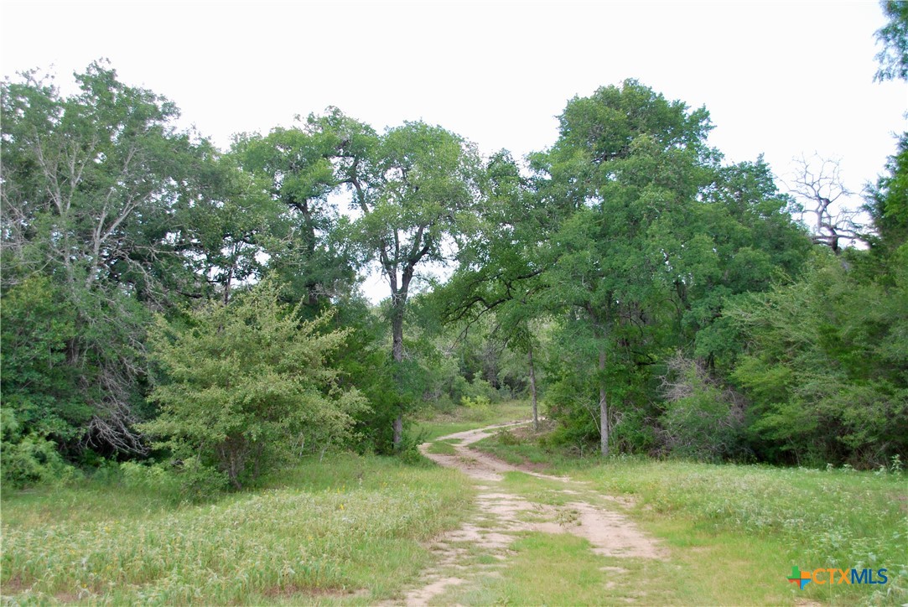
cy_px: 304
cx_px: 454
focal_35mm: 48
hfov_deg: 41.1
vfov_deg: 28.1
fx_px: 1212
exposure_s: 1/125
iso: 110
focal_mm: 32
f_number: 5.6
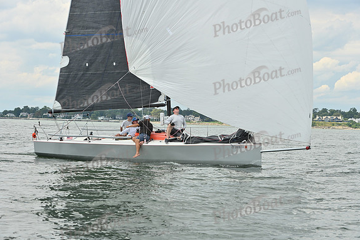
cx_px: 181
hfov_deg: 22.4
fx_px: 910
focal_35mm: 91
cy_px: 120
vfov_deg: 15.0
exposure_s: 1/1250
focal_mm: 90
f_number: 7.1
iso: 320
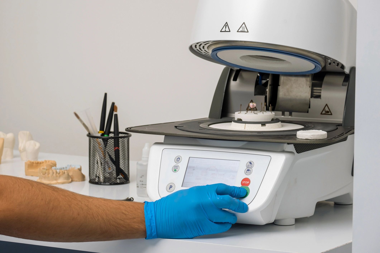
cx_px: 190
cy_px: 126
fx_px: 1298
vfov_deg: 11.1
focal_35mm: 123
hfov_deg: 16.7
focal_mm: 81.9
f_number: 7.1
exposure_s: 1/180
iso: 250
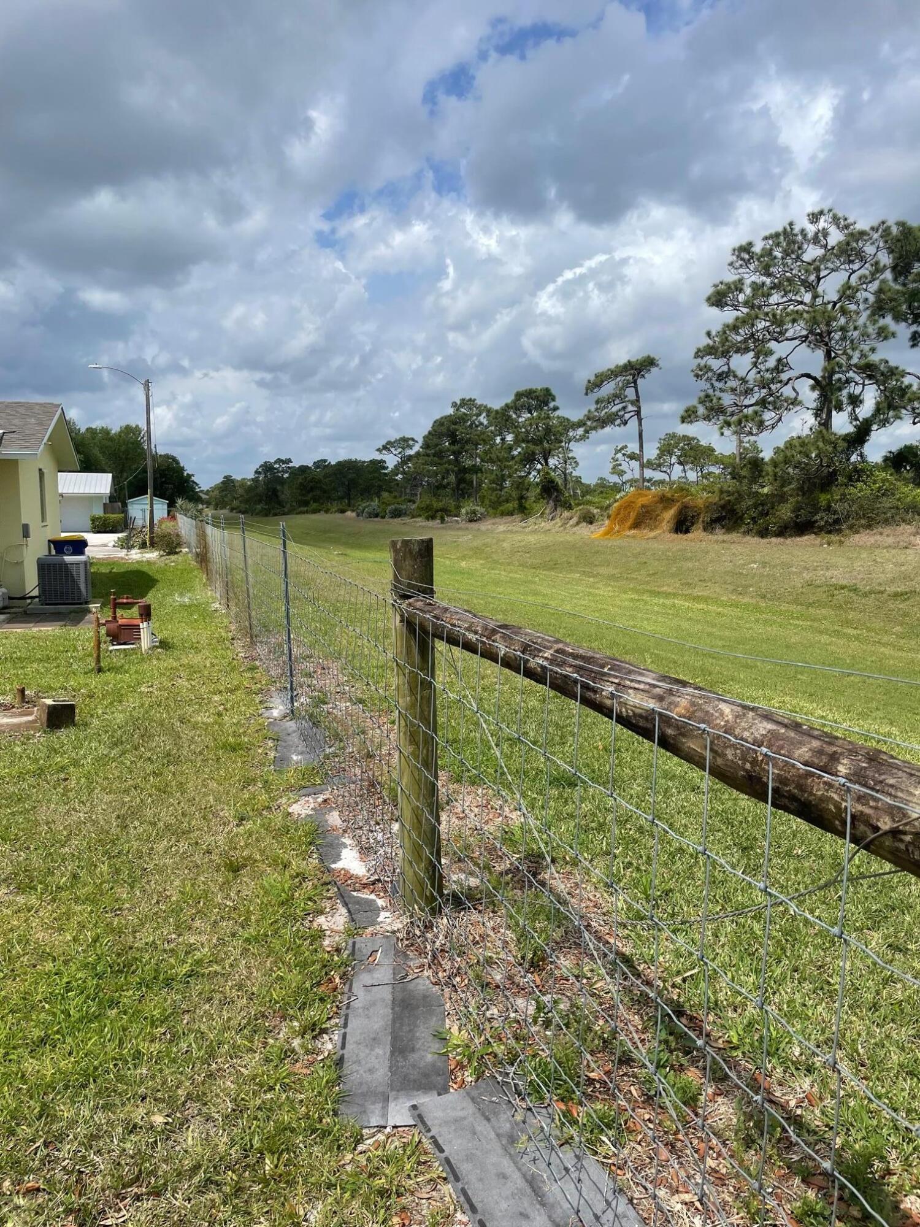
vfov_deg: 67.3
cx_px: 460
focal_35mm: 26
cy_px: 614
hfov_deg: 53.1
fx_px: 921
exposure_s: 1/5556
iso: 32
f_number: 1.6
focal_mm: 4.2
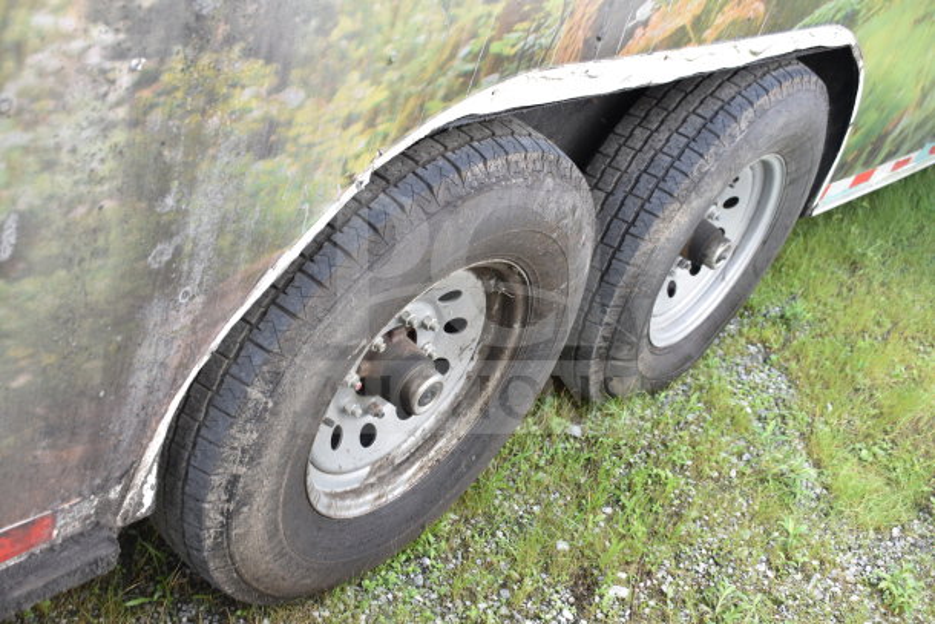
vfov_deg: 31.9
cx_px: 468
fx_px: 1091
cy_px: 312
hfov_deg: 46.4
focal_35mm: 42
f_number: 5
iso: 200
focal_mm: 28
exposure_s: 1/100
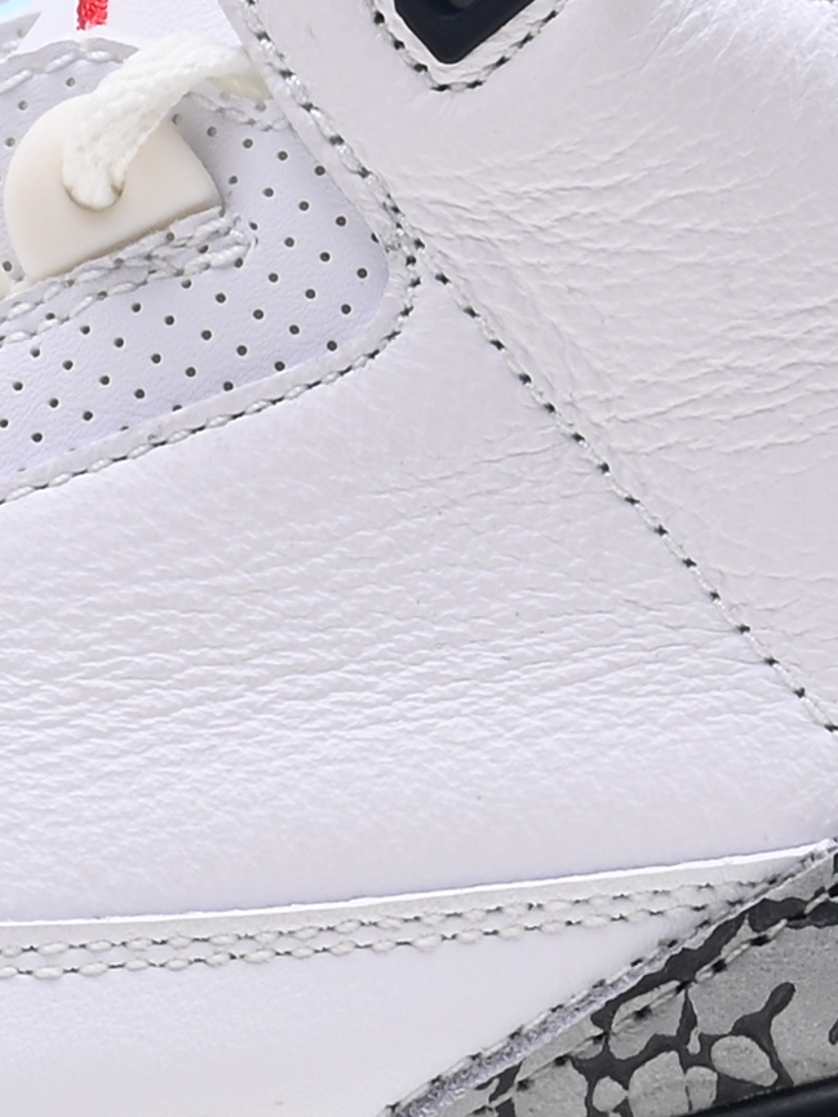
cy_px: -334
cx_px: 53
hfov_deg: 5.7
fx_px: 8422
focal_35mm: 261
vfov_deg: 7.5
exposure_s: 1/2
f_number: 16
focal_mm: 39
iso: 100
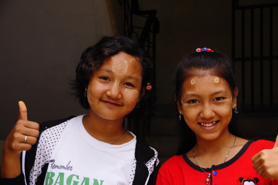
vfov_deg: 16.4
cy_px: 92
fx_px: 645
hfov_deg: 24.3
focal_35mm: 84
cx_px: 137
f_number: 9
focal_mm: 55
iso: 320
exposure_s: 1/320
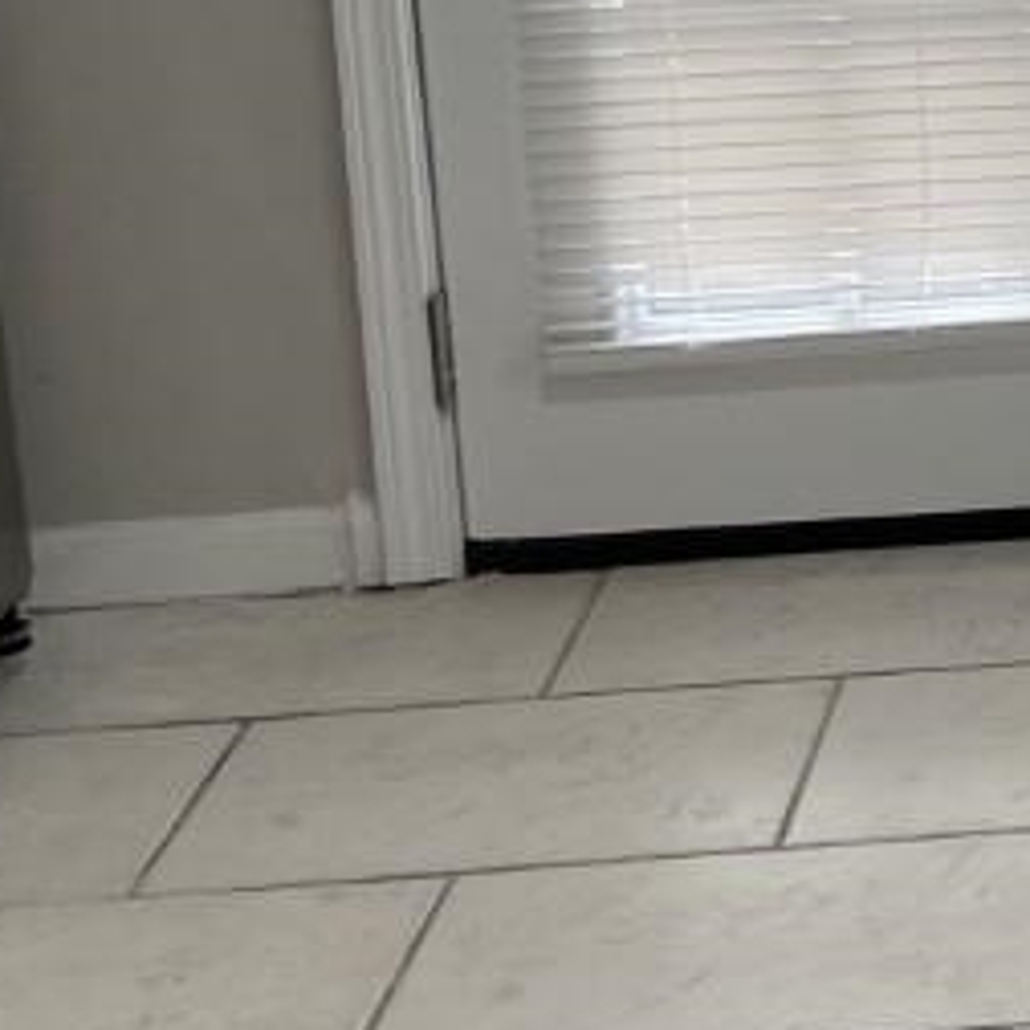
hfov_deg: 11.5
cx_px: 2284
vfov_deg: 12.8
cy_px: -342
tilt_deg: -11.5
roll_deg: -0.3
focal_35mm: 131
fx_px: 4410
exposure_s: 1/120
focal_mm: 5.1
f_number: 1.6
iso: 64
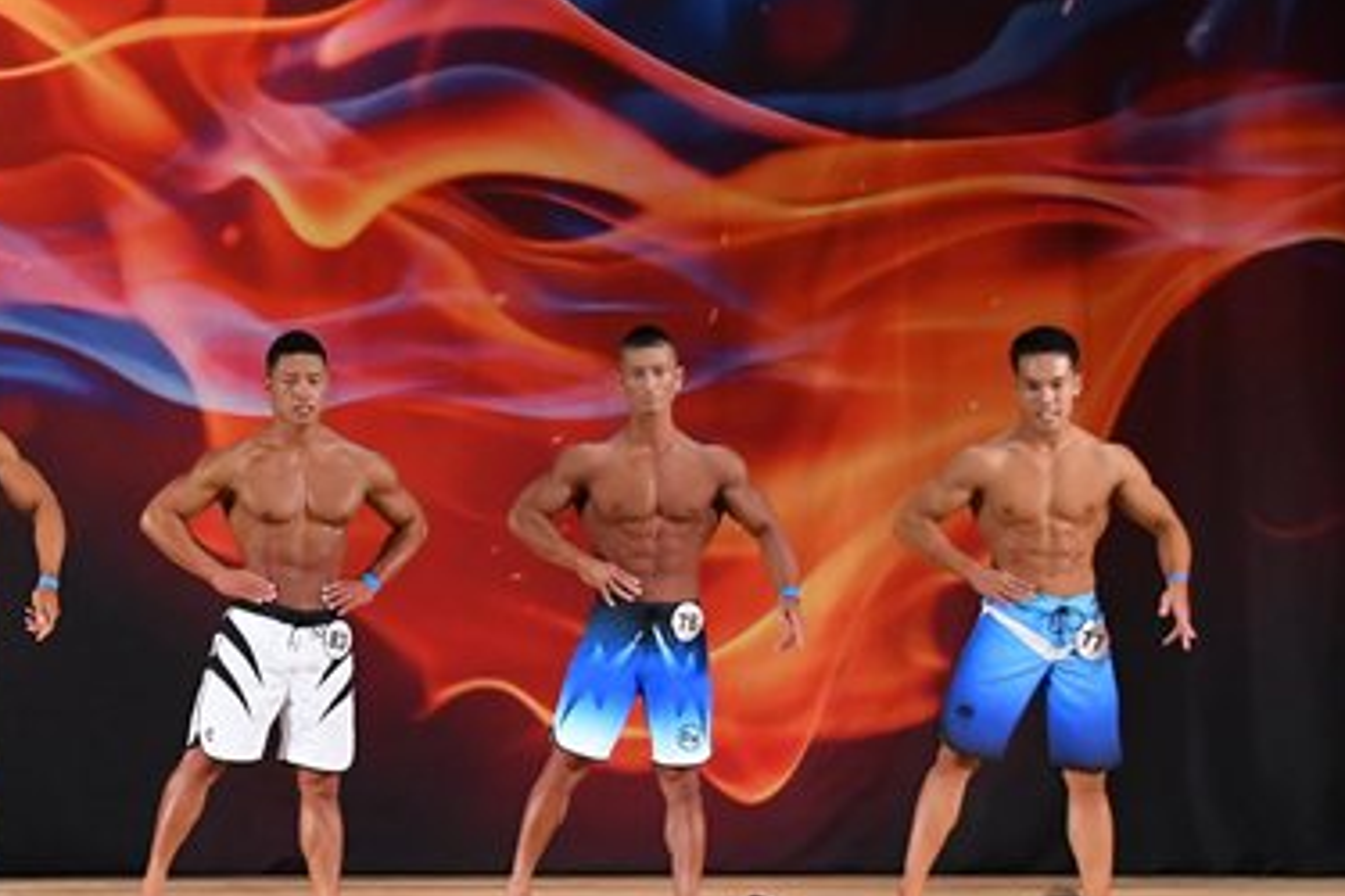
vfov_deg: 7.2
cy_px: 459
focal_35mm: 192
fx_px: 7173
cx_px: 16
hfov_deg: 10.6
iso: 3200
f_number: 5.6
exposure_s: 1/400
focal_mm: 62
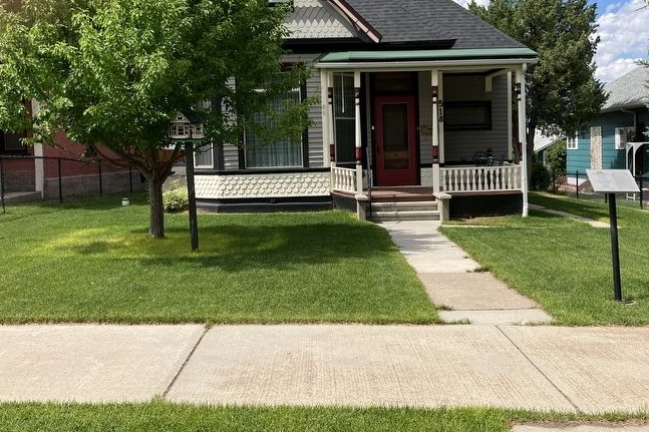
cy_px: 179
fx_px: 649
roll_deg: +1.3
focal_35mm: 36
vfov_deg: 36.8
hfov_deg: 53.0
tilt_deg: -2.1
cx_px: 358
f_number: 1.8
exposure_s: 1/1453
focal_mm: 3.99
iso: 32
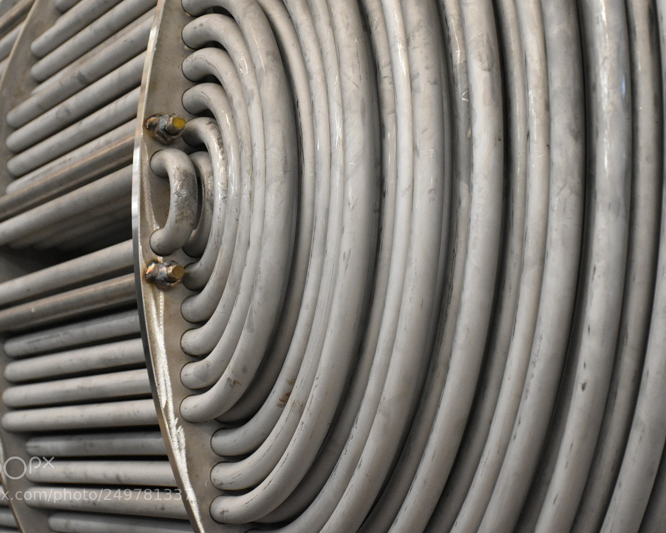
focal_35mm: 95
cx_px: 331
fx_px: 1872
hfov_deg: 20.2
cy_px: 266
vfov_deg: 16.2
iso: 3200
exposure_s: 1/200
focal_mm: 56
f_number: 5
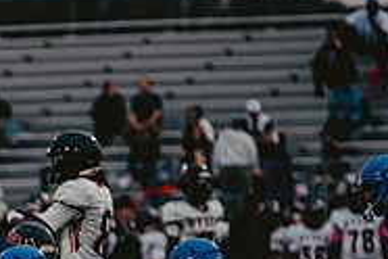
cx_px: -200
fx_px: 6736
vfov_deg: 2.2
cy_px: 390
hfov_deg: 3.3
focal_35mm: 625
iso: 1600
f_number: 3.2
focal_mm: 200
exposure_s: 1/1250
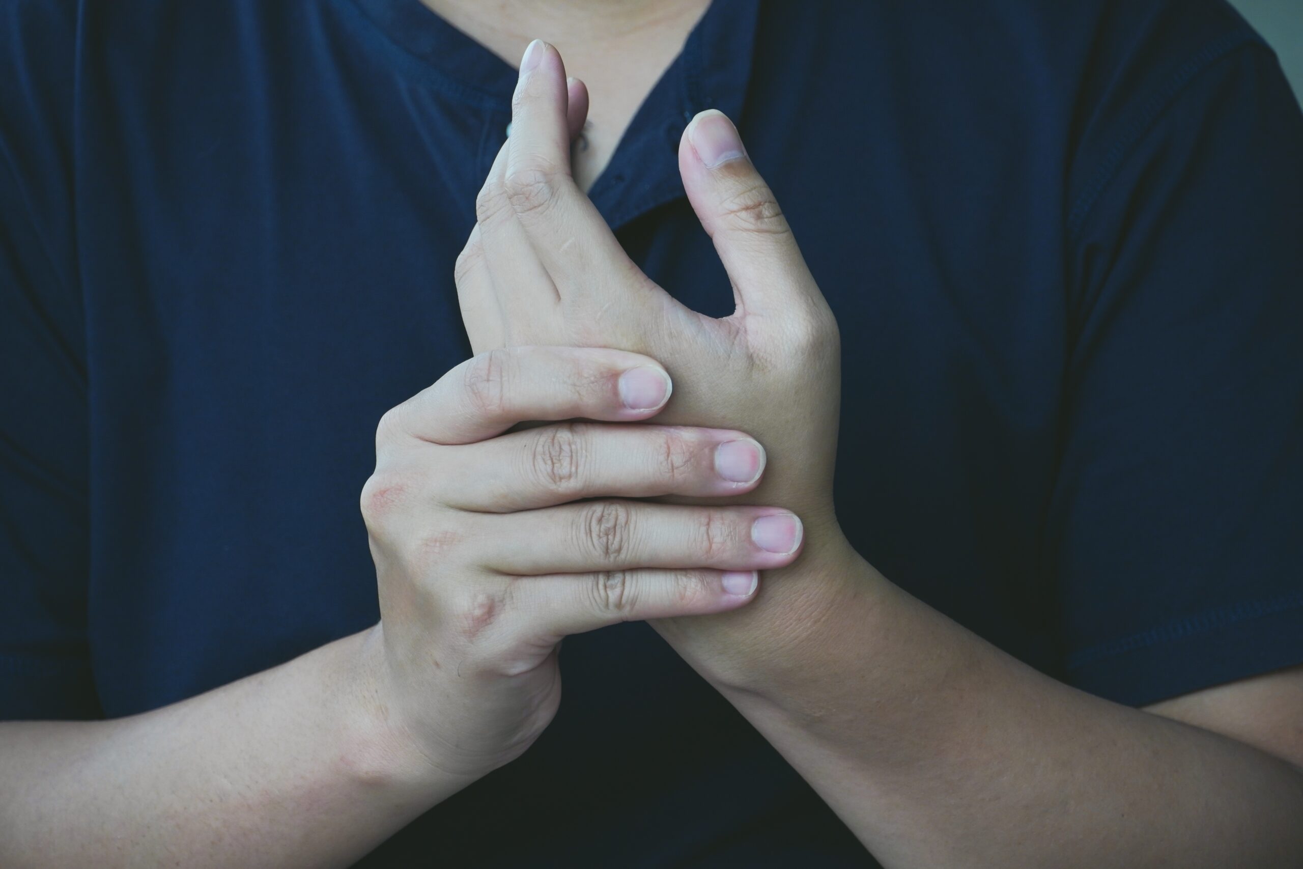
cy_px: 434
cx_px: 652
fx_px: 5483
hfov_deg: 13.6
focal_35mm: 152
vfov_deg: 9.1
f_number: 5.6
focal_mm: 101
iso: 250
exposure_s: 1/50
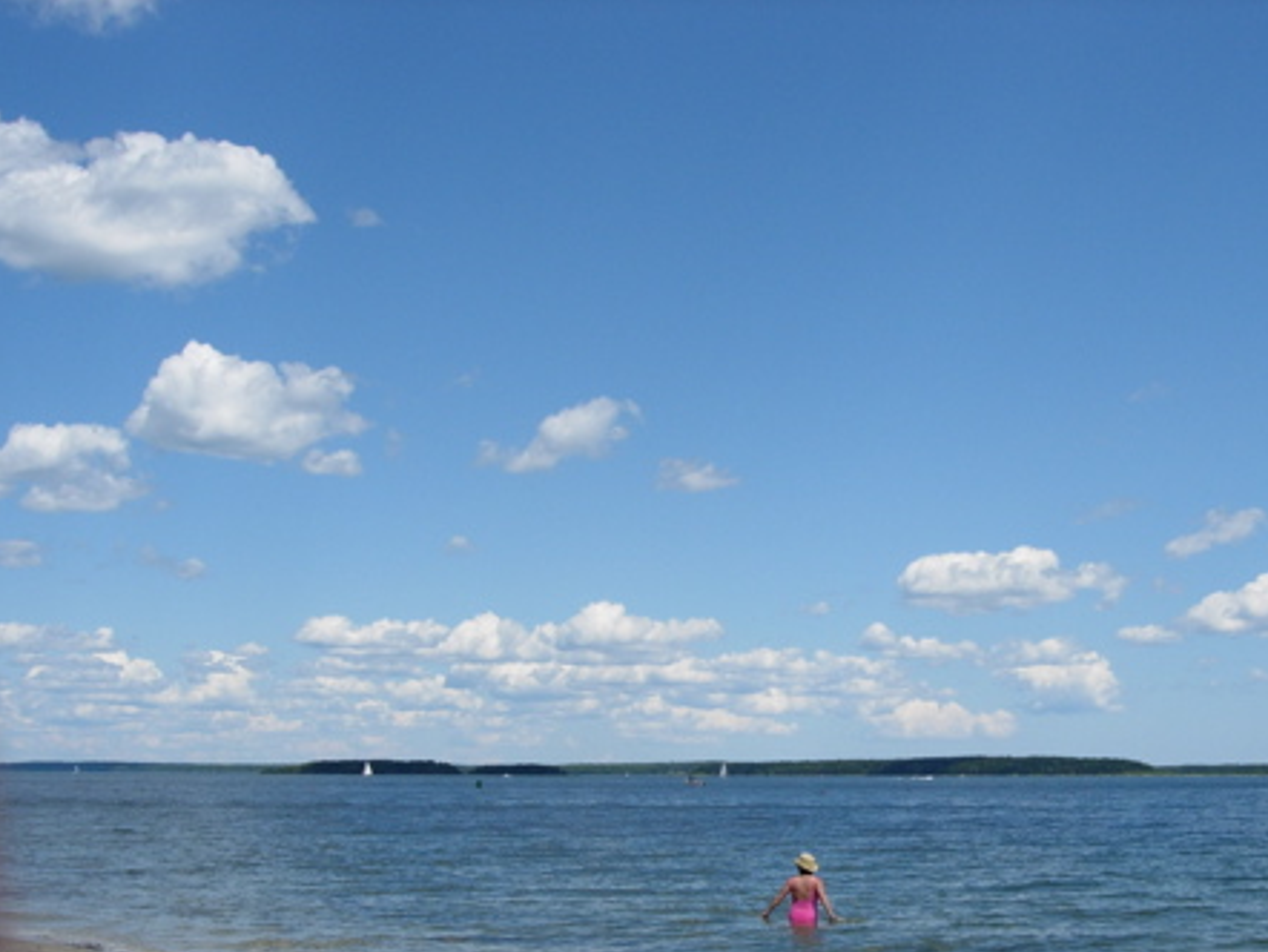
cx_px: 866
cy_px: 685
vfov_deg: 26.3
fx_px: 2016
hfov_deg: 34.5
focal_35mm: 55
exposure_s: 1/995
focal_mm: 7.8
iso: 64
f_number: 4.8
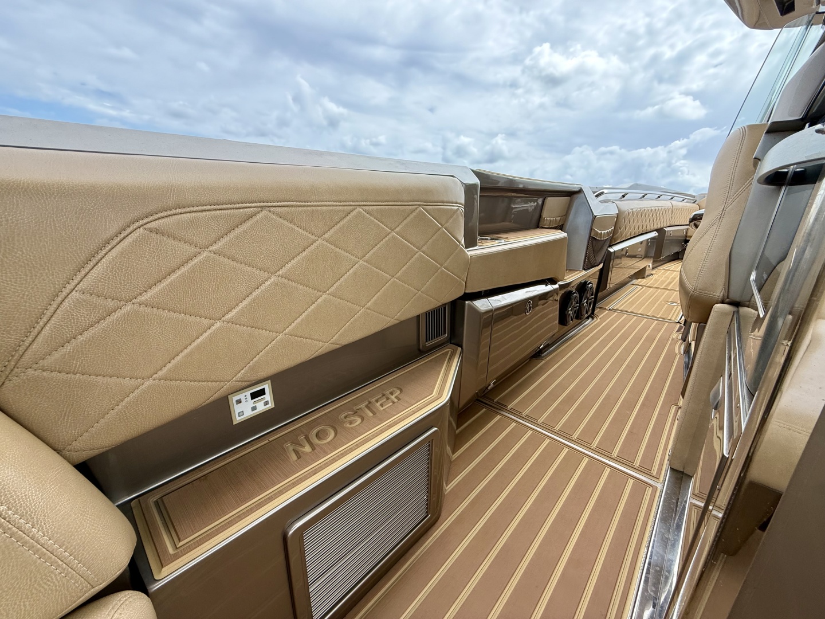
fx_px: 334
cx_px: 412
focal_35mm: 14
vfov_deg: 85.7
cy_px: 310
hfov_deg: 102.1
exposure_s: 1/672
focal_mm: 2.22
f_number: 2.2
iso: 64
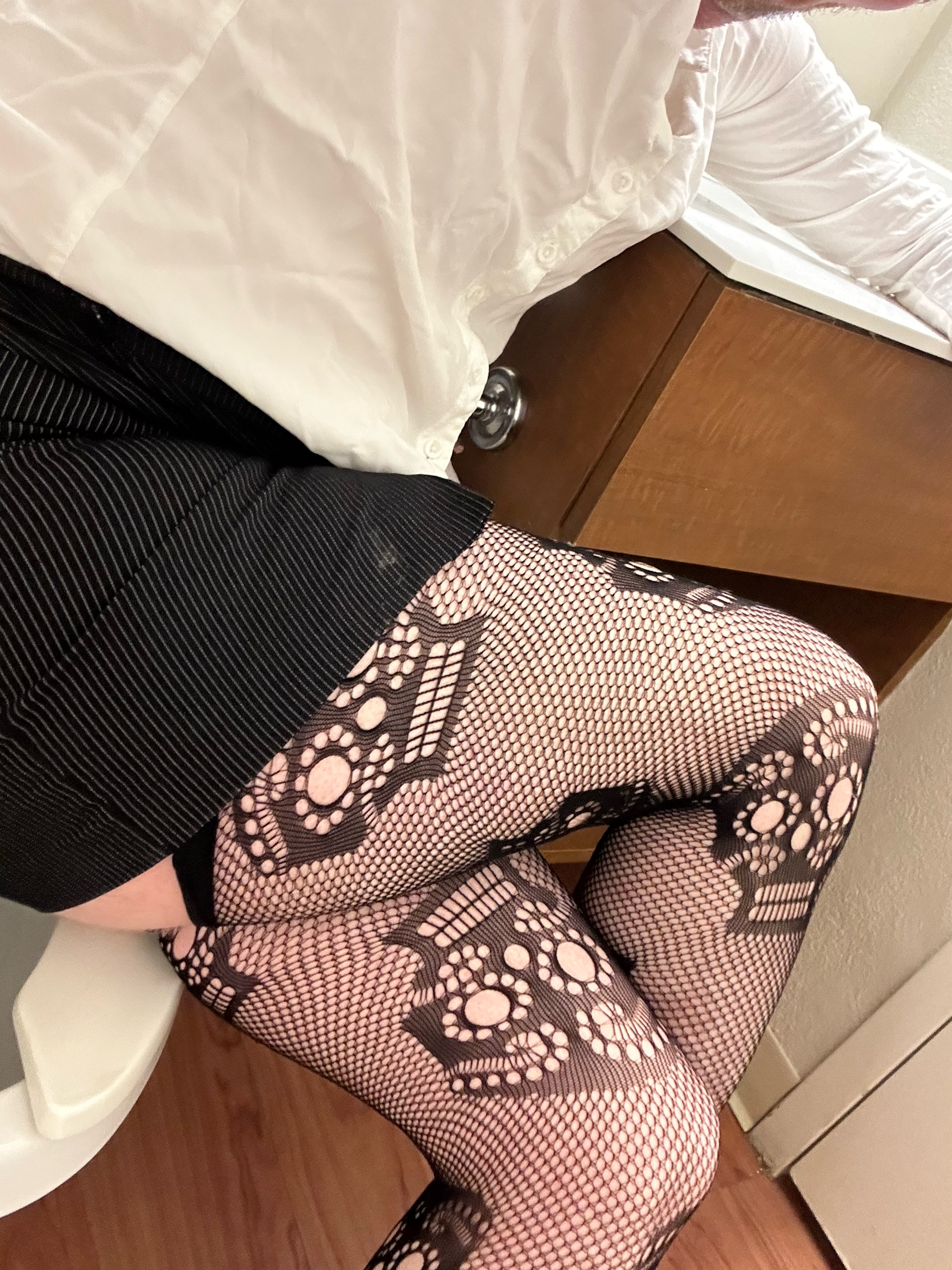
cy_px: 635
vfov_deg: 60.0
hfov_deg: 46.8
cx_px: 476
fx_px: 1100
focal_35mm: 30
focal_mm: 2.69
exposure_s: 1/36
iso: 320
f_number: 1.9
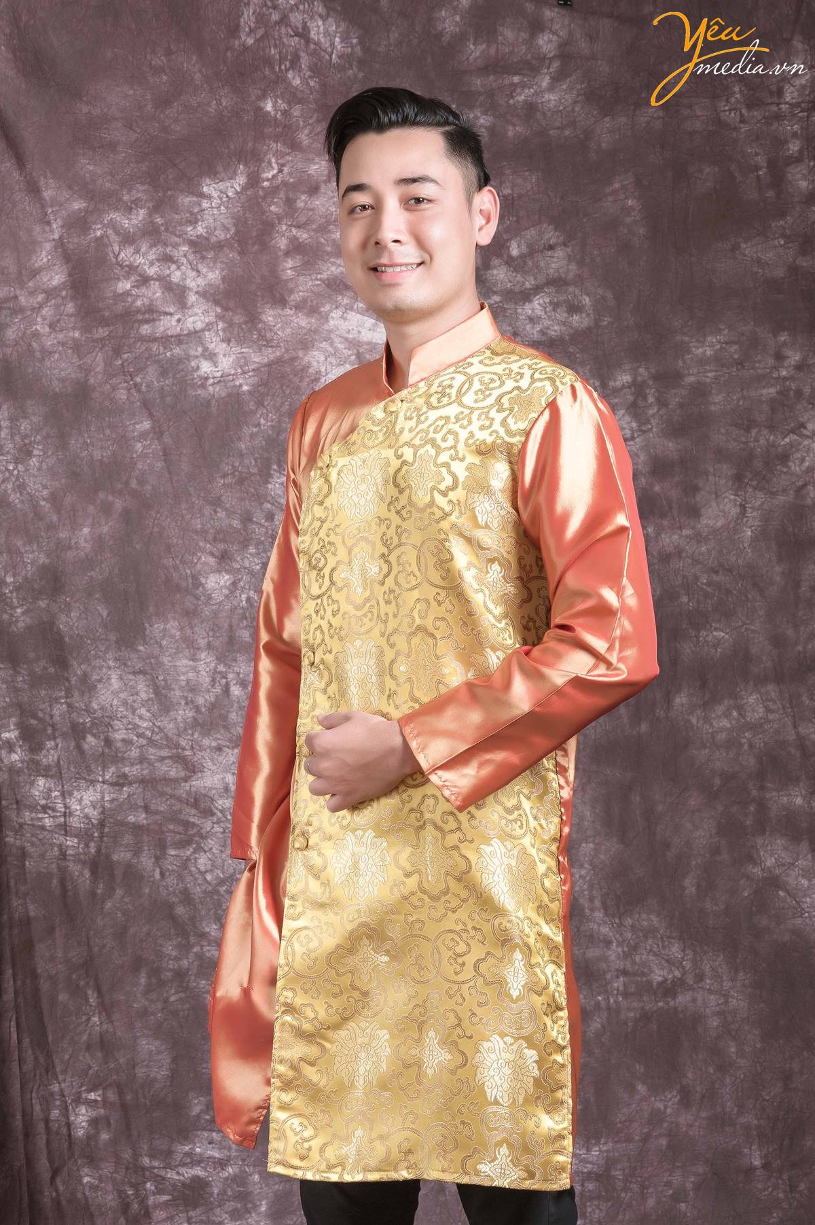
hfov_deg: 16.1
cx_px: 408
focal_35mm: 85
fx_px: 2890
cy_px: 612
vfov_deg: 23.9
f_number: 10
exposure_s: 1/160
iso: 100
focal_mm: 85
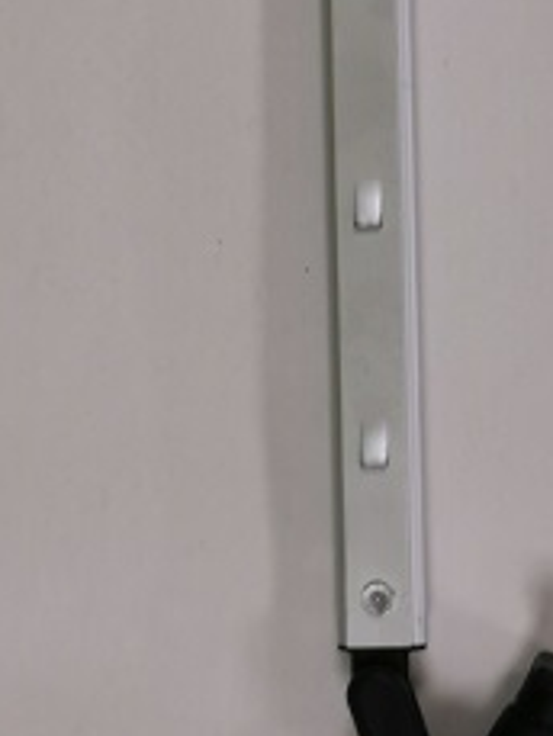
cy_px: 161
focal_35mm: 142
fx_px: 3022
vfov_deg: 13.8
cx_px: 468
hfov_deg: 10.4
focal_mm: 5.58
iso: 64
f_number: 1.8
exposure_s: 1/100
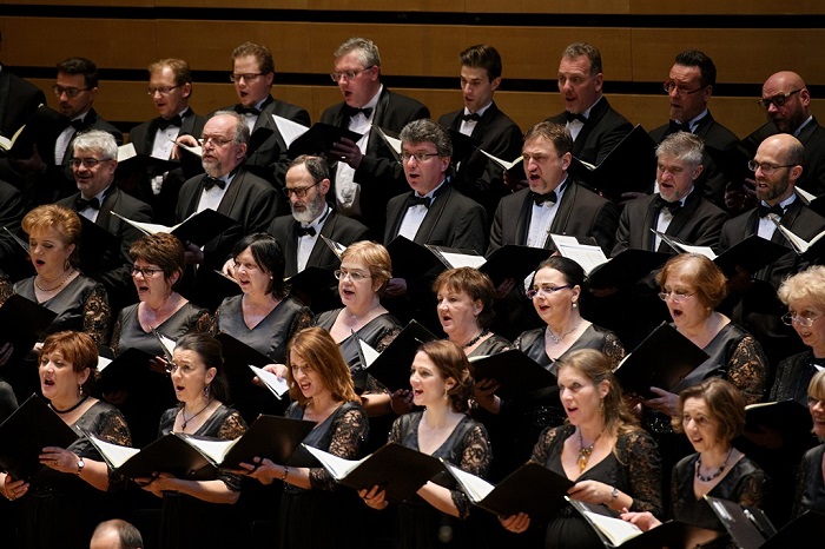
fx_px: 4466
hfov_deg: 10.6
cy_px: 274
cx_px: 412
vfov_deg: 7.0
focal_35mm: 195
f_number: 3.5
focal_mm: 195
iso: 2000
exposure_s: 1/400
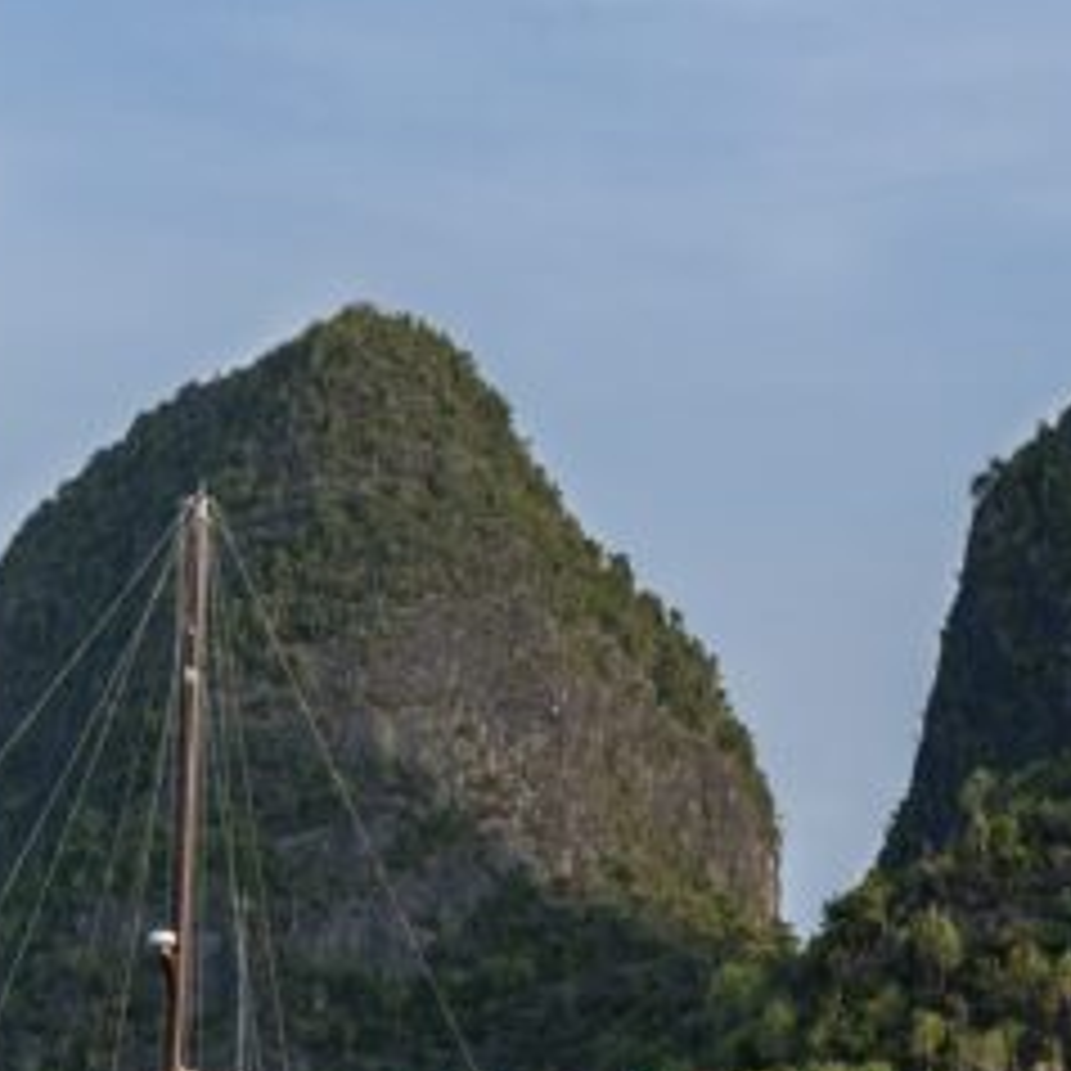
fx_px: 5531
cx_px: 238
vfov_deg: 11.0
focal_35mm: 158
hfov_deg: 11.0
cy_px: 767
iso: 800
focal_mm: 85
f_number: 5.6
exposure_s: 1/2500
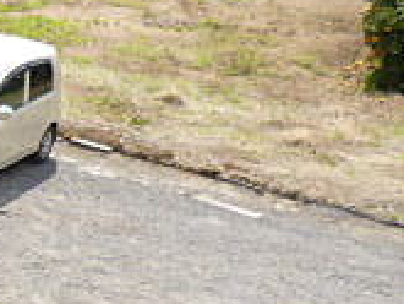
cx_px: -350
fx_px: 1086
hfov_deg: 16.9
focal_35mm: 93
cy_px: 257
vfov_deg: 15.8
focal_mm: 4.3
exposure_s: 1/1300
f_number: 2.5
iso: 100
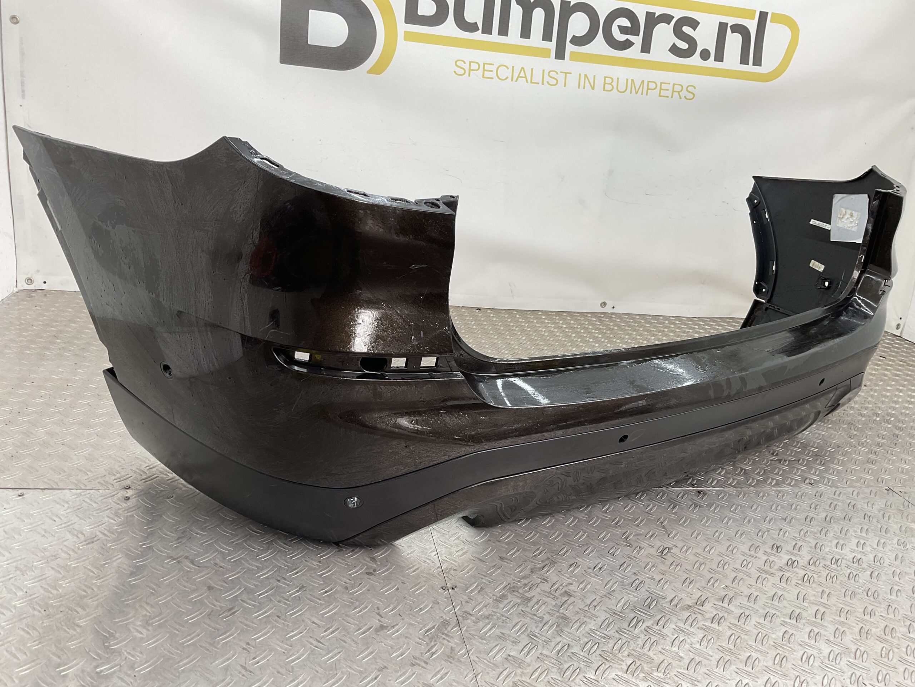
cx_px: 458
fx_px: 767
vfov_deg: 48.2
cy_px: 344
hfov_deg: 61.7
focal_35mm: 29
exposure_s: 1/100
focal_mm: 3
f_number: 1.8
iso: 20
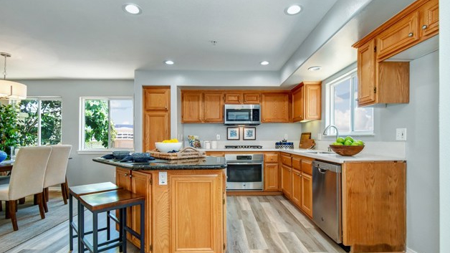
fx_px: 191
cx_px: 225
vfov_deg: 66.9
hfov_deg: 99.4
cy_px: 139
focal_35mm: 16
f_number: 8
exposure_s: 1/80
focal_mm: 10
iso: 1000
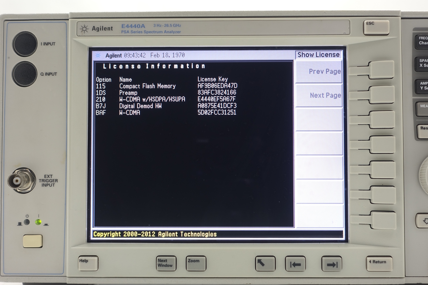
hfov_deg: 47.4
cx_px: 214
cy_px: 142
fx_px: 487
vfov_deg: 32.6
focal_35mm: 41
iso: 100
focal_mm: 14.9
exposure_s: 1/15
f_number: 3.2
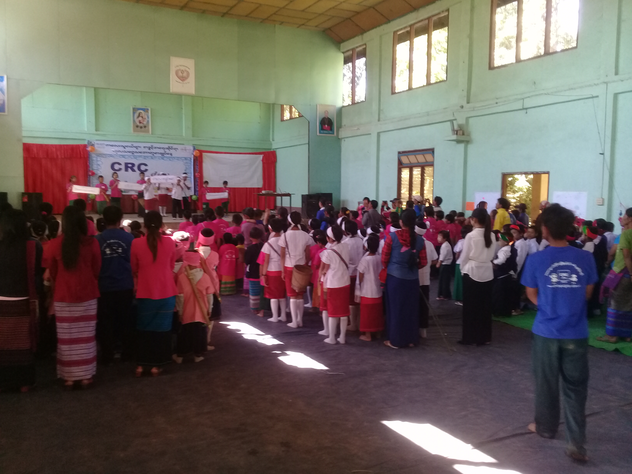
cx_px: 316
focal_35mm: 31
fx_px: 566
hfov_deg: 58.4
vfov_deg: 45.4
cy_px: 237
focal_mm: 3.3
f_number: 2.2
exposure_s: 1/33
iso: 100
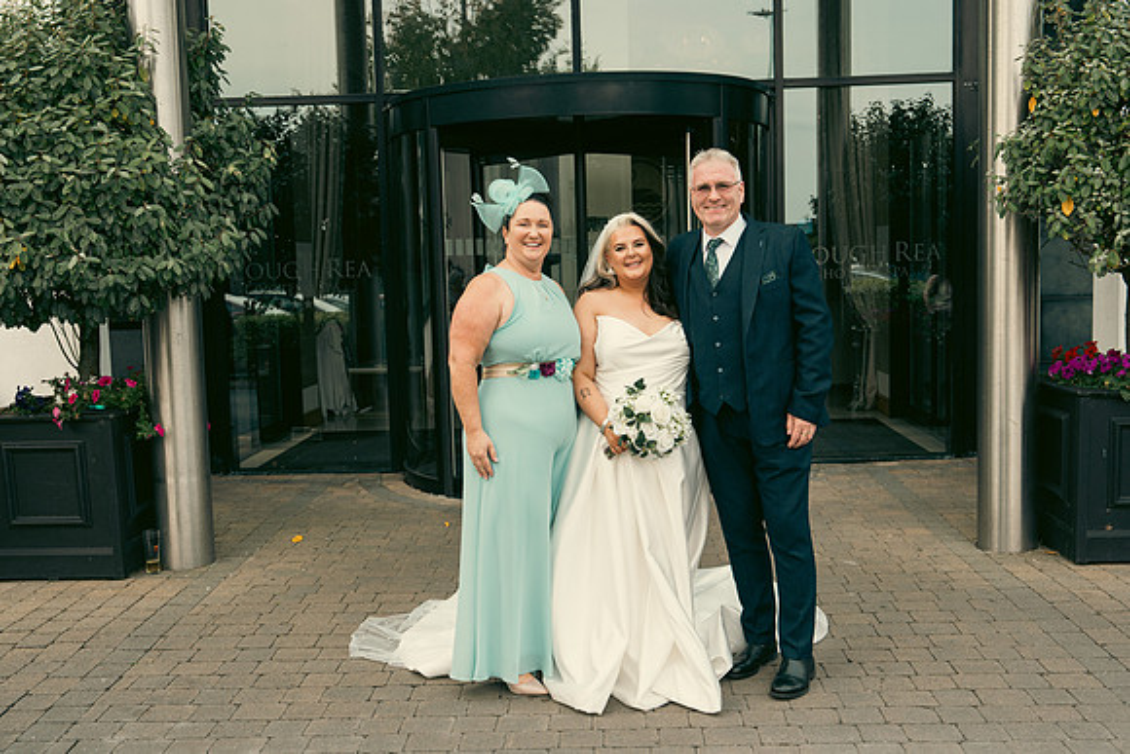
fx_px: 1193
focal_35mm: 38
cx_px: 565
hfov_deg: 50.7
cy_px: 377
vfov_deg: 35.1
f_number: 5
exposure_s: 1/250
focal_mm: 38
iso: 160
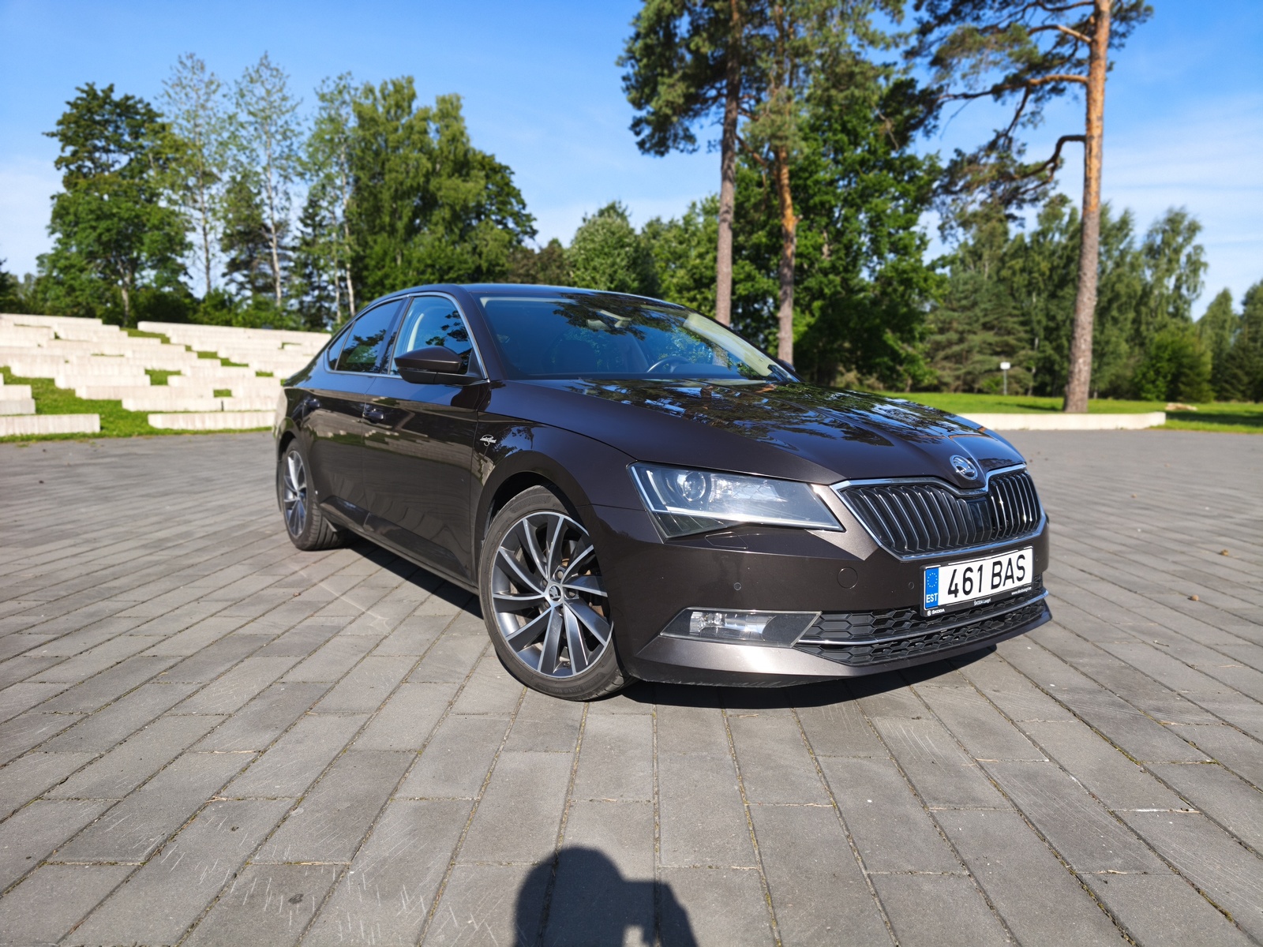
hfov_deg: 73.9
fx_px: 839
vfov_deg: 58.9
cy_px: 474
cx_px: 632
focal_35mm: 23
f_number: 1.7
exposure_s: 1/2083
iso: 50
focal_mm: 5.35
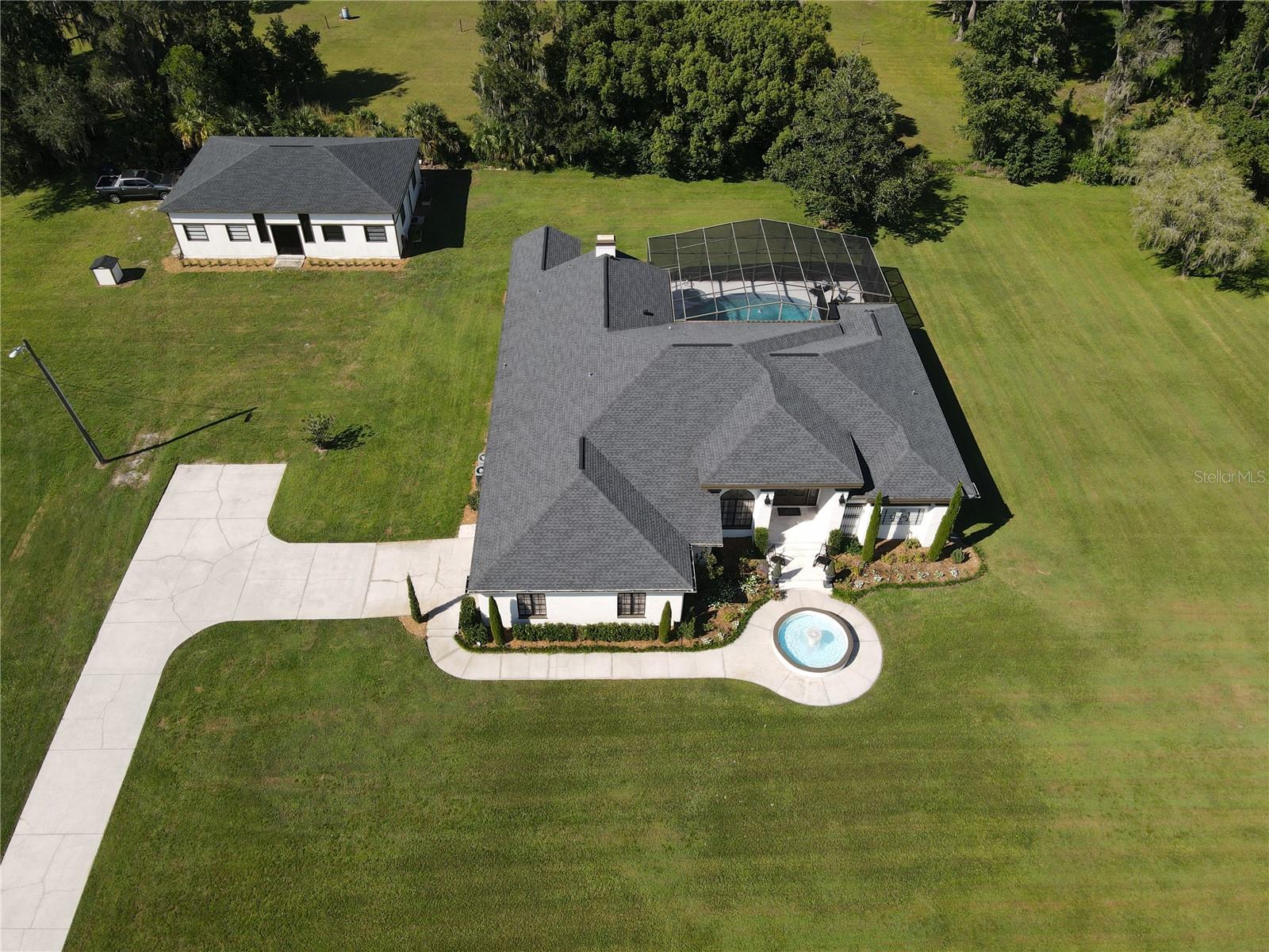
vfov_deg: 56.8
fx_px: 880
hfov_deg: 71.6
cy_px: 476
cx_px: 634
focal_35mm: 24
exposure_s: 1/640
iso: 100
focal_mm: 4.5
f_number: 2.8
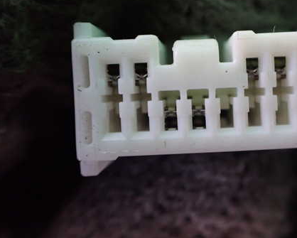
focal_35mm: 42
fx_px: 369
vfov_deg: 35.6
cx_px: 198
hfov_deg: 43.2
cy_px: 98
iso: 800
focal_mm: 5.4
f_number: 2.3
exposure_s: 1/30
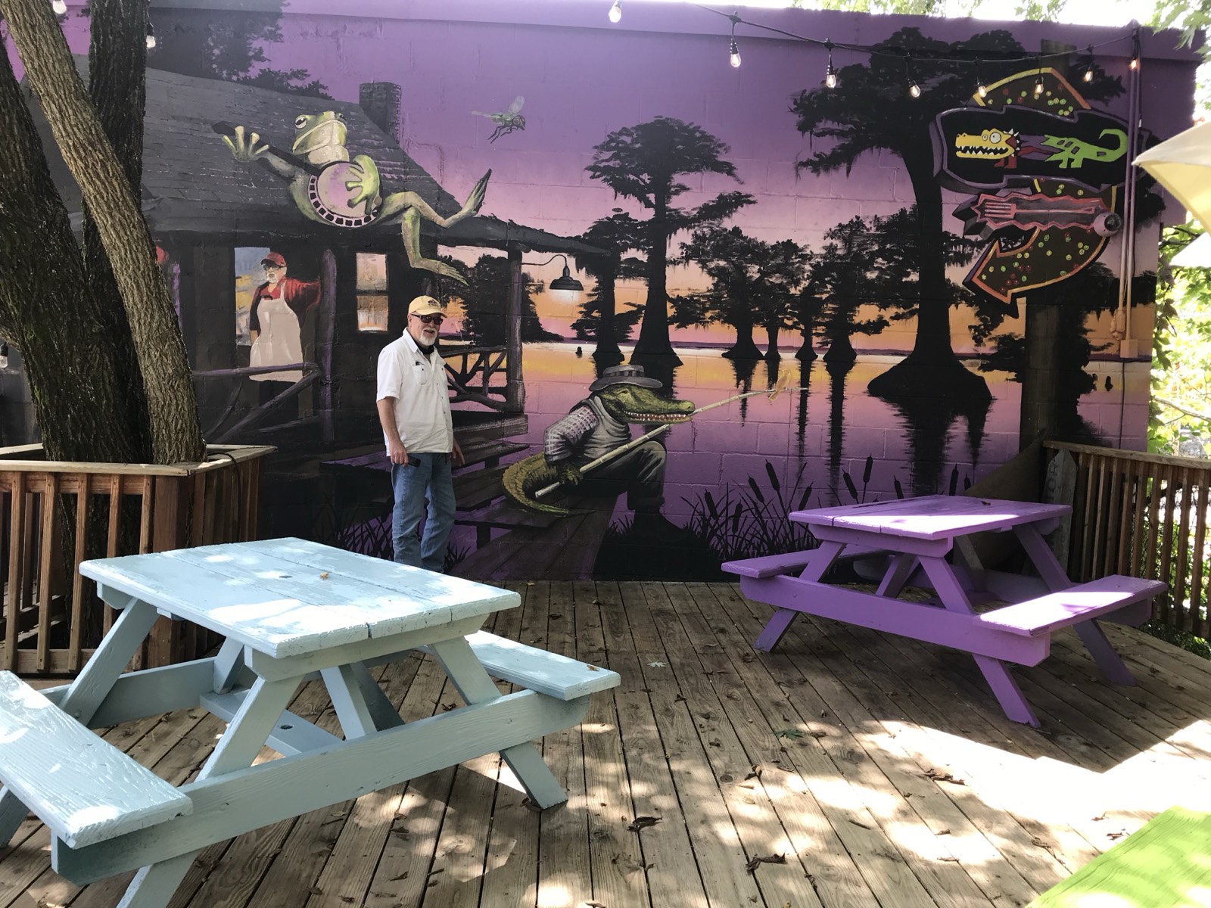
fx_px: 980
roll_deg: -0.5
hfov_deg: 63.4
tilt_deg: -3.2
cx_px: 606
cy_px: 454
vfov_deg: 49.7
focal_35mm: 28
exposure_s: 1/120
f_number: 1.8
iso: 25
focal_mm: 3.99
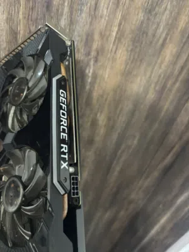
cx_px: 94
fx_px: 189
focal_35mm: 26
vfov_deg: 67.3
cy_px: 126
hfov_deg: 53.1
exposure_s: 1/25
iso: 640
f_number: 1.6
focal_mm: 5.96
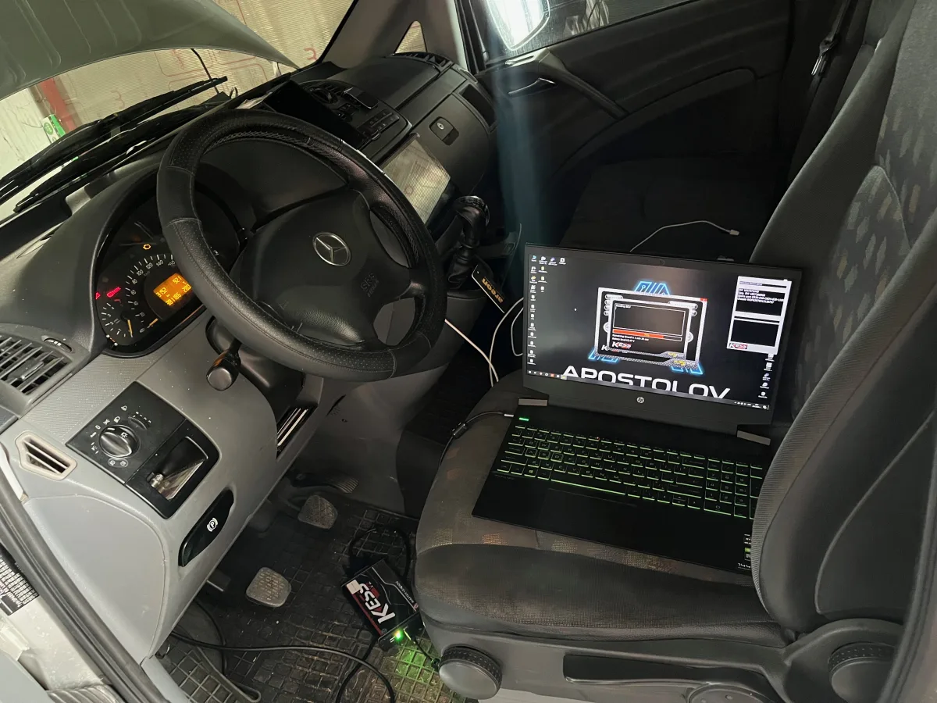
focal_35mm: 26
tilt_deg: -30.4
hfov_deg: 67.3
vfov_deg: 53.1
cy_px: 352
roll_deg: +16.9
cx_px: 468
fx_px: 704
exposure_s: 1/30
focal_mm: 5.1
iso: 800
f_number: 1.6
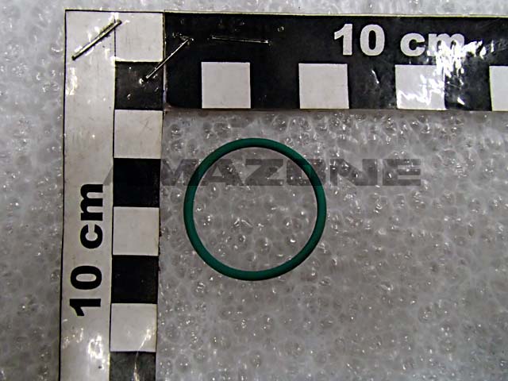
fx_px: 411
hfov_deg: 63.4
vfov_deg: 49.7
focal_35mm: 28
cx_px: 254
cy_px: 190
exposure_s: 1/30
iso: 640
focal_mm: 5
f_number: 3.9
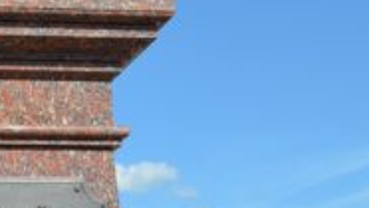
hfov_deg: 14.8
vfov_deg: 8.4
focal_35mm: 142
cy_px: -63
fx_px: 1391
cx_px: -34
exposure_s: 1/320
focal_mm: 28
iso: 100
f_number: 9
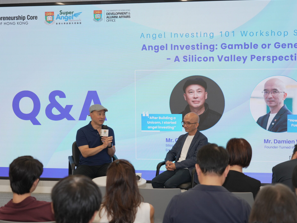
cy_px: 129
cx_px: 141
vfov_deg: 19.9
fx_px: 635
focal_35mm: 74
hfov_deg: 26.3
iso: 400
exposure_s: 1/80
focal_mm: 56
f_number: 4
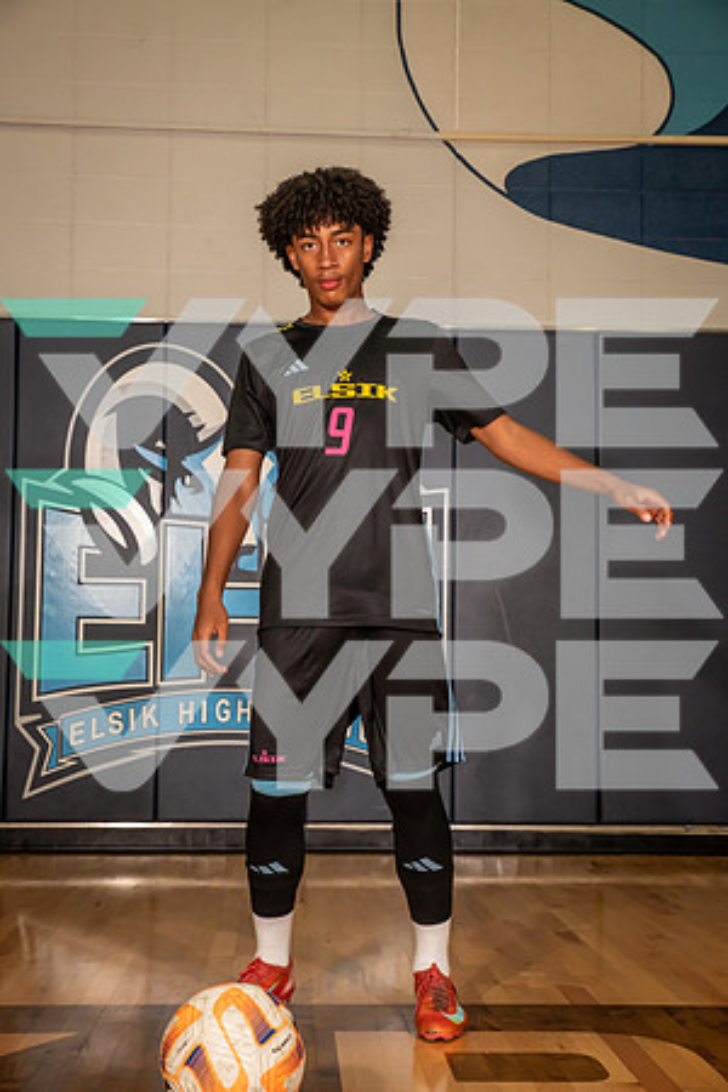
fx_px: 1577
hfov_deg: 26.0
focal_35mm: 52
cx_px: 364
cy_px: 546
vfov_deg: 38.2
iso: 800
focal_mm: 52
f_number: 6.3
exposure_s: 1/320
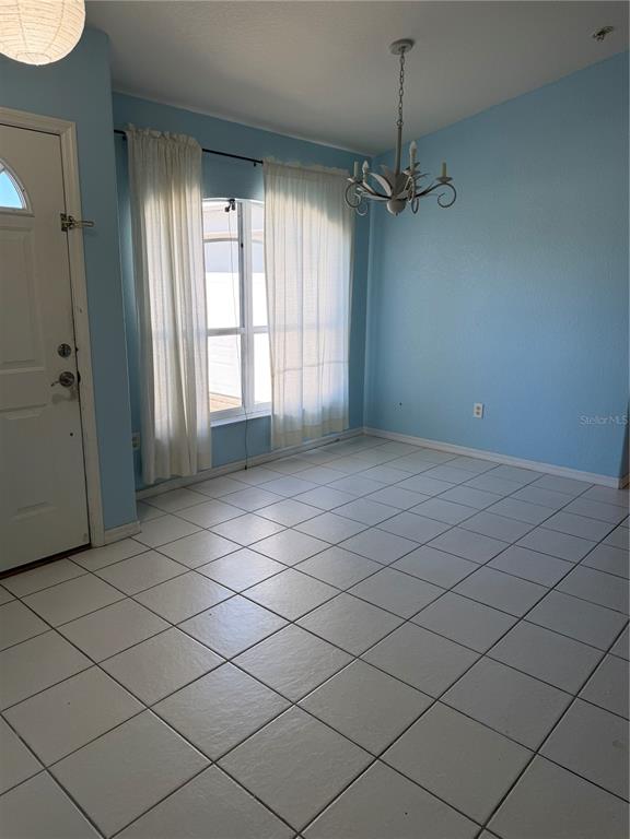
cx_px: 315
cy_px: 420
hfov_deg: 56.8
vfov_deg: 71.6
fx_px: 582
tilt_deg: -13.1
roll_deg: -0.5
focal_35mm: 24
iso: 80
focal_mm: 6.76
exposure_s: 1/210
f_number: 1.78
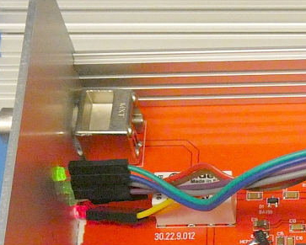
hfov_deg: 15.4
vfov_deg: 12.6
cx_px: 356
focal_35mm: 121
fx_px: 1097
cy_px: 255
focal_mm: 7.8
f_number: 3.9
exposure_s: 1/80
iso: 1000
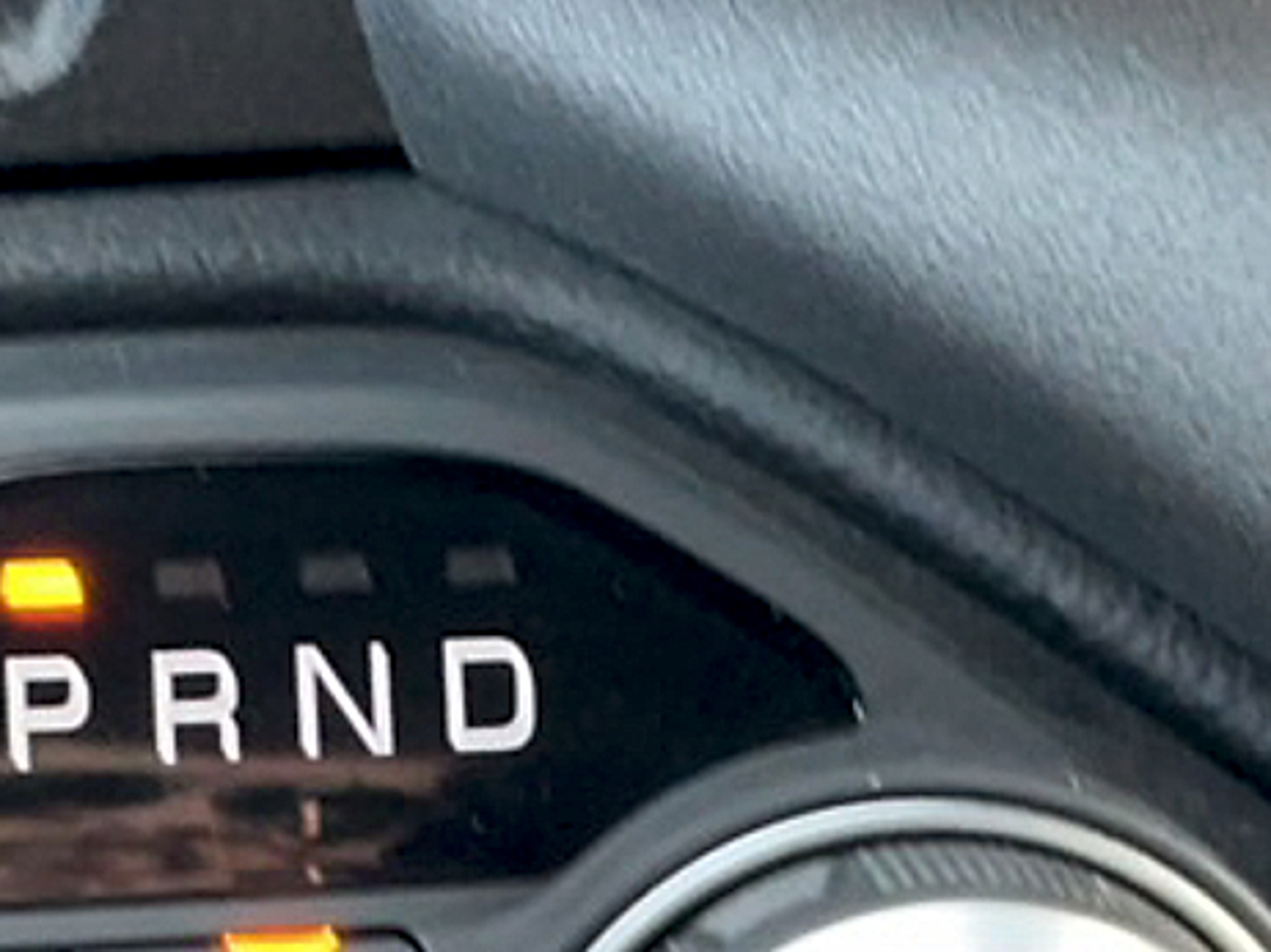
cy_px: 1263
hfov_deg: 18.9
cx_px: 476
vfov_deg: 13.7
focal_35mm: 104
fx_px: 3817
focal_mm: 3
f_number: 1.8
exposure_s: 1/60
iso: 125
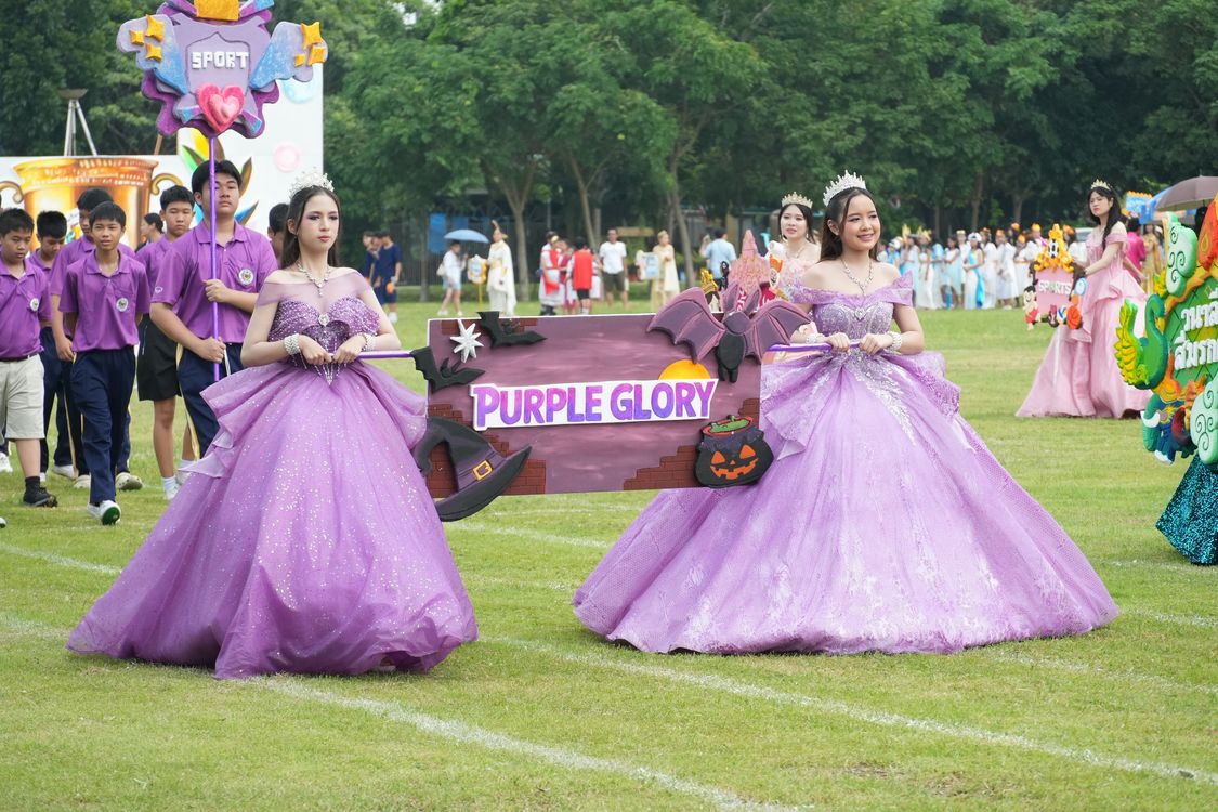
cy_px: 406
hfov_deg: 14.9
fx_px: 4669
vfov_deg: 9.9
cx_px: 609
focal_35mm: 138
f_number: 5.6
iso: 1250
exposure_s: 1/1600
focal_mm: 92
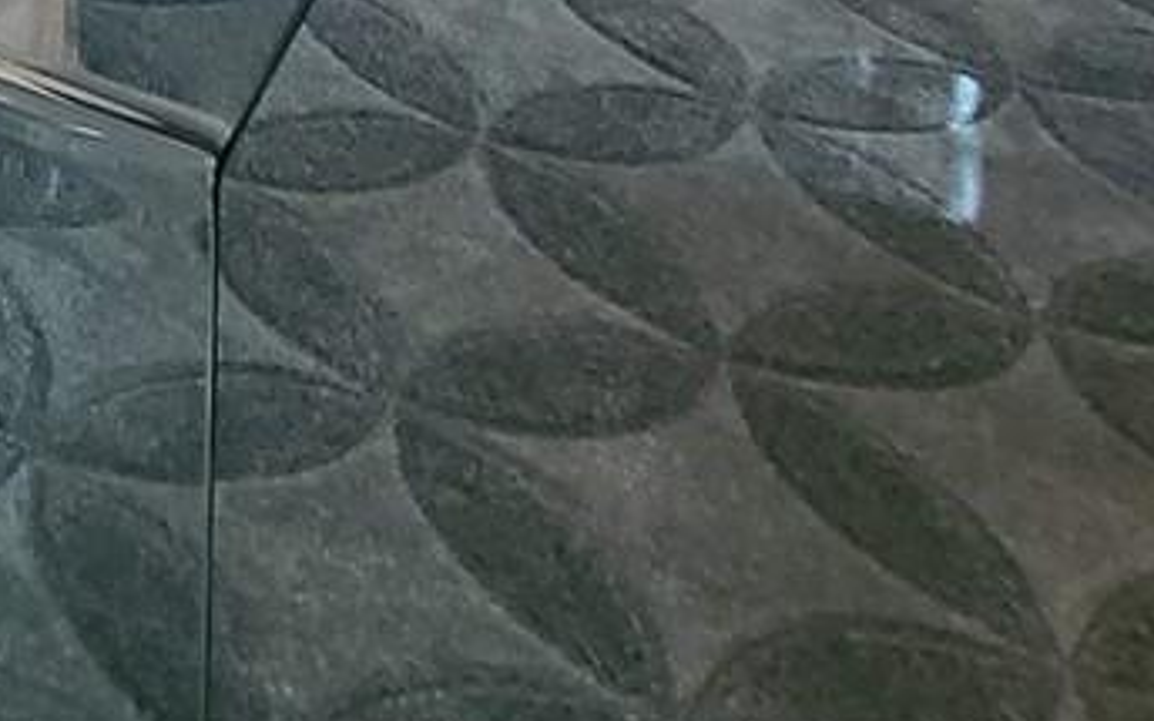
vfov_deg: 12.4
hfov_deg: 24.4
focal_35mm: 64
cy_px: -1271
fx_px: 2013
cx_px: -611
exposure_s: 1/60
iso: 320
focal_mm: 2.2
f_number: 2.2
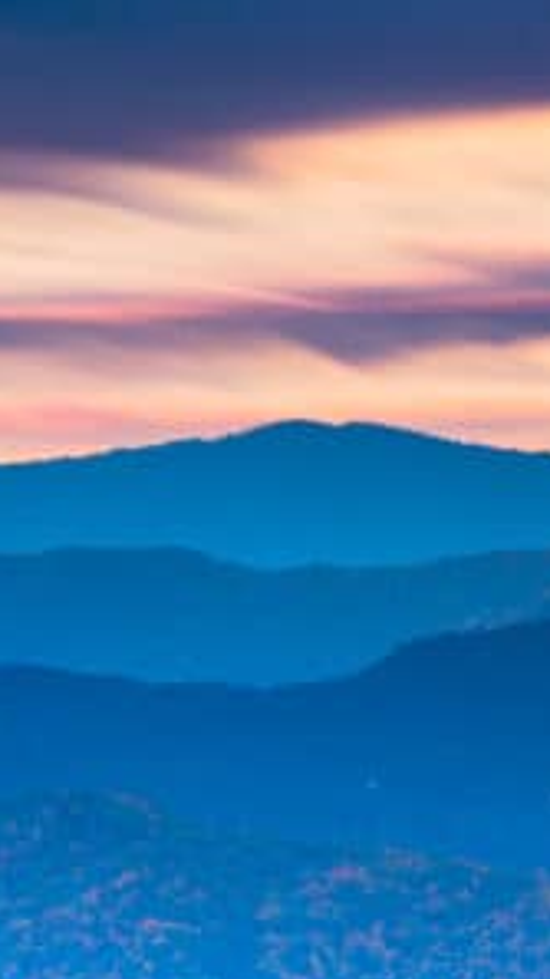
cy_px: 1098
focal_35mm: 380
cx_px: 1597
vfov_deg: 5.7
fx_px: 9855
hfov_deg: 3.1
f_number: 8
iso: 100
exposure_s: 60
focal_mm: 105
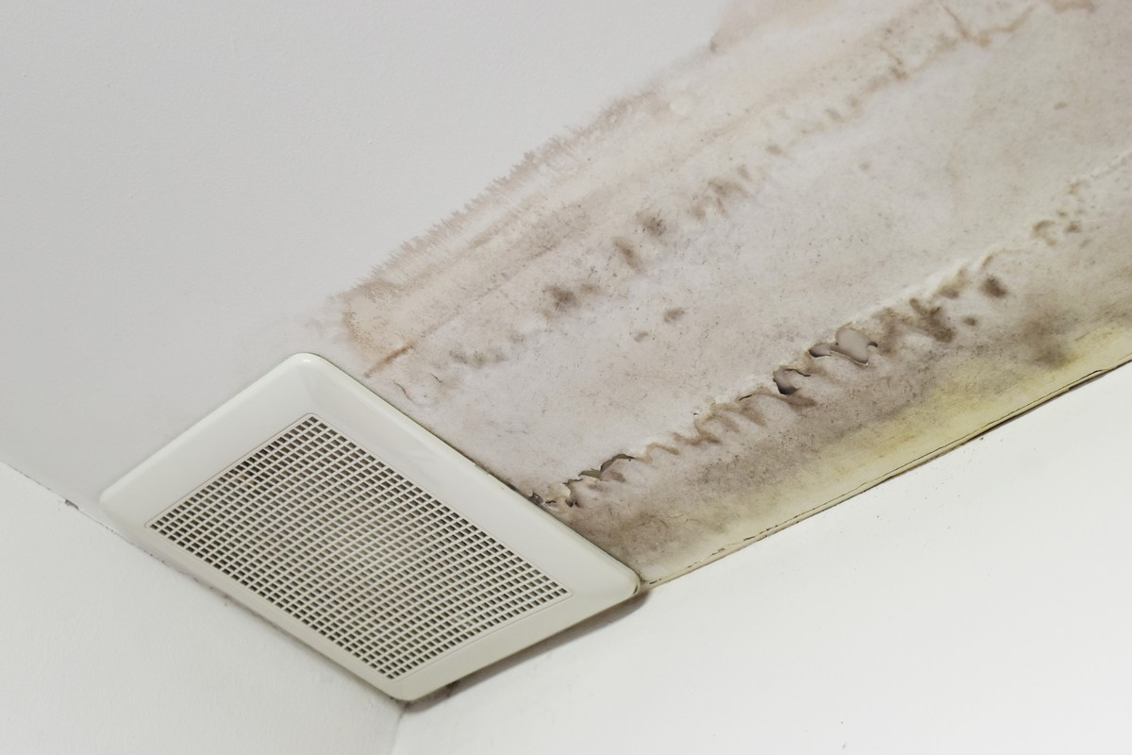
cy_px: 378
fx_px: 2452
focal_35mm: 78
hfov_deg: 26.0
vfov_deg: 17.5
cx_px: 566
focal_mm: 52
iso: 400
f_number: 6.3
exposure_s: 1/20
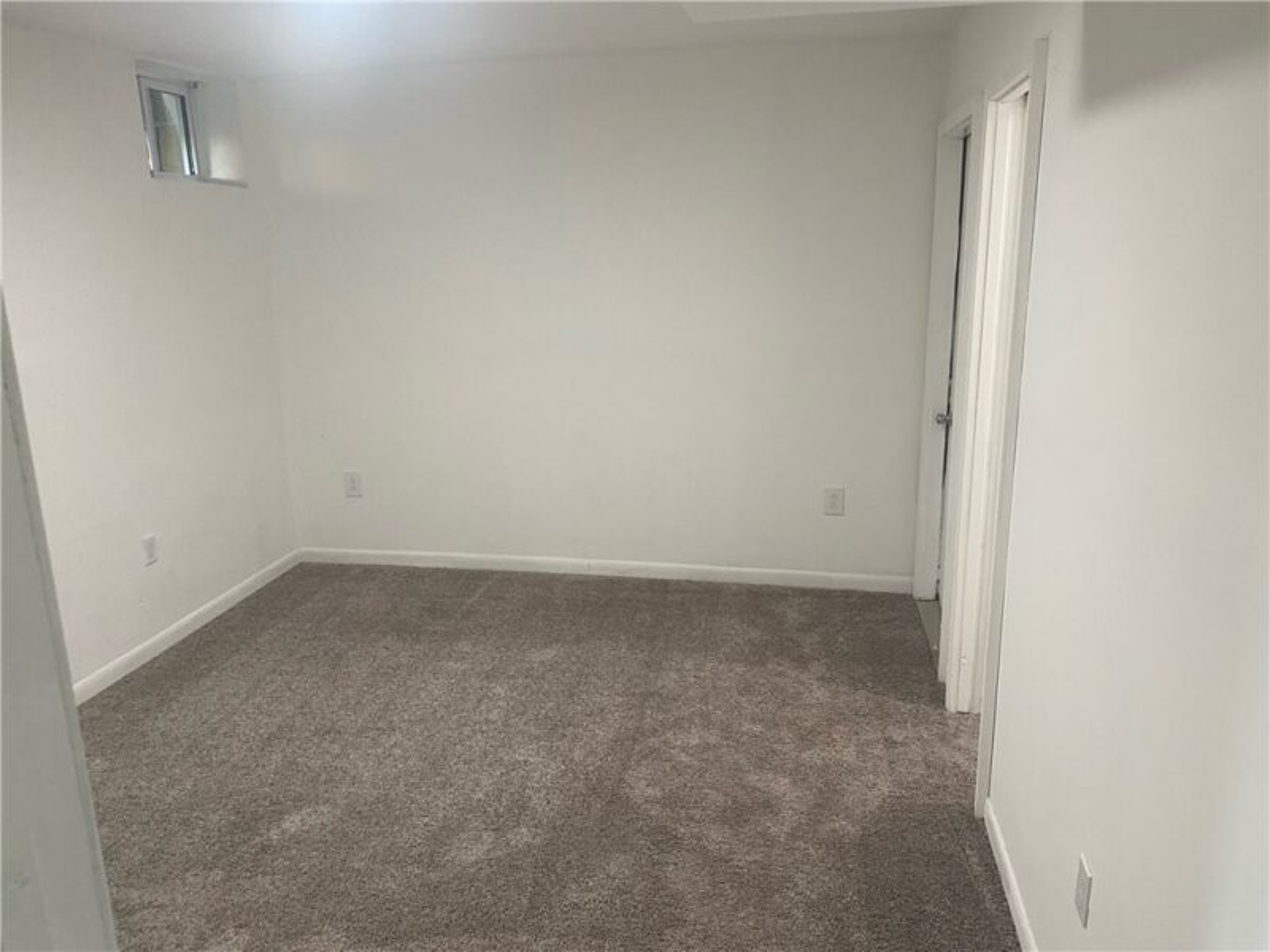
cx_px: 635
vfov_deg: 53.1
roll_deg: +1.2
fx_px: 954
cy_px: 476
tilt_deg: -14.0
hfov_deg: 67.3
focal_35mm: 26
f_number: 1.8
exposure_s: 1/60
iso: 160
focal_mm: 4.25
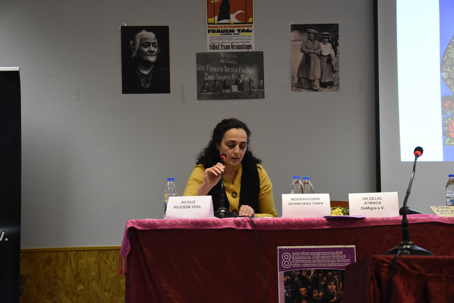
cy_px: 152
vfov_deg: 20.2
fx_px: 851
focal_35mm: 68
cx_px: 227
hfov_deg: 29.9
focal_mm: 45
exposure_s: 1/80
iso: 3200
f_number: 4.8
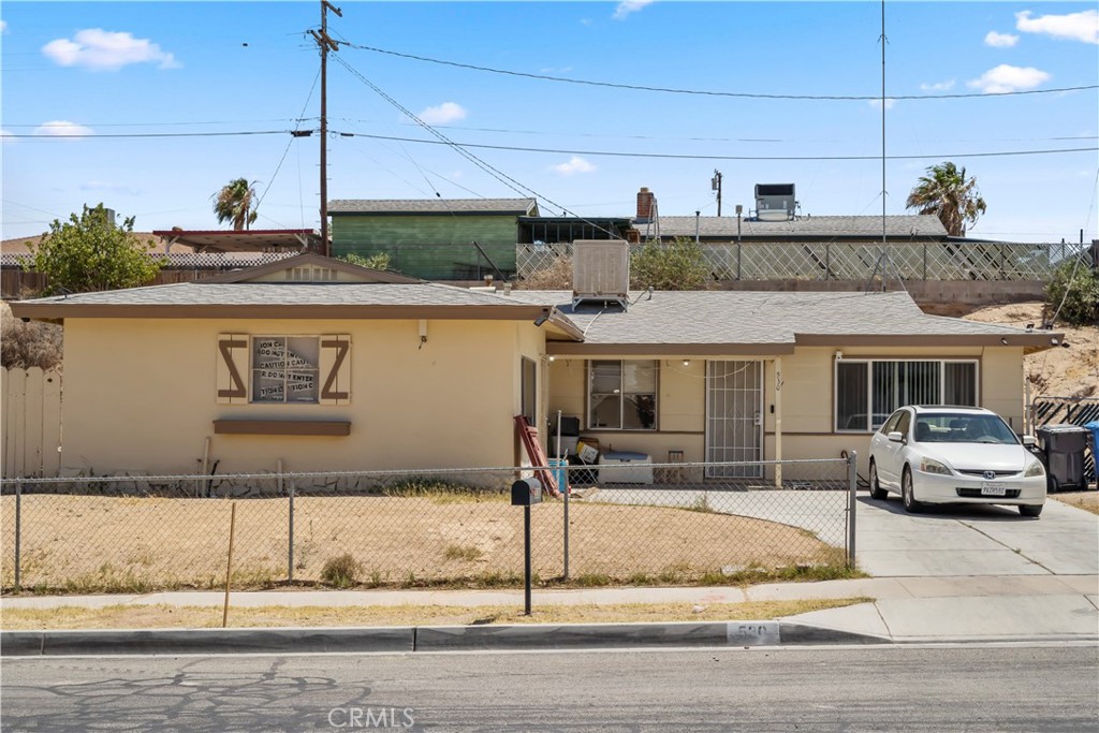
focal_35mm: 54
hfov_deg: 36.9
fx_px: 1649
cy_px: 366
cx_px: 550
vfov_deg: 25.1
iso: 400
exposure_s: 1/25
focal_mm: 54
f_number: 9
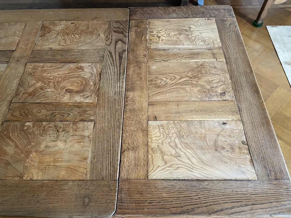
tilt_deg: -56.6
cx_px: 146
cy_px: 109
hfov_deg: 67.3
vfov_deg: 53.1
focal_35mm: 26
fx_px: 219
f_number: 1.6
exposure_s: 1/60
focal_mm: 4.2
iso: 400
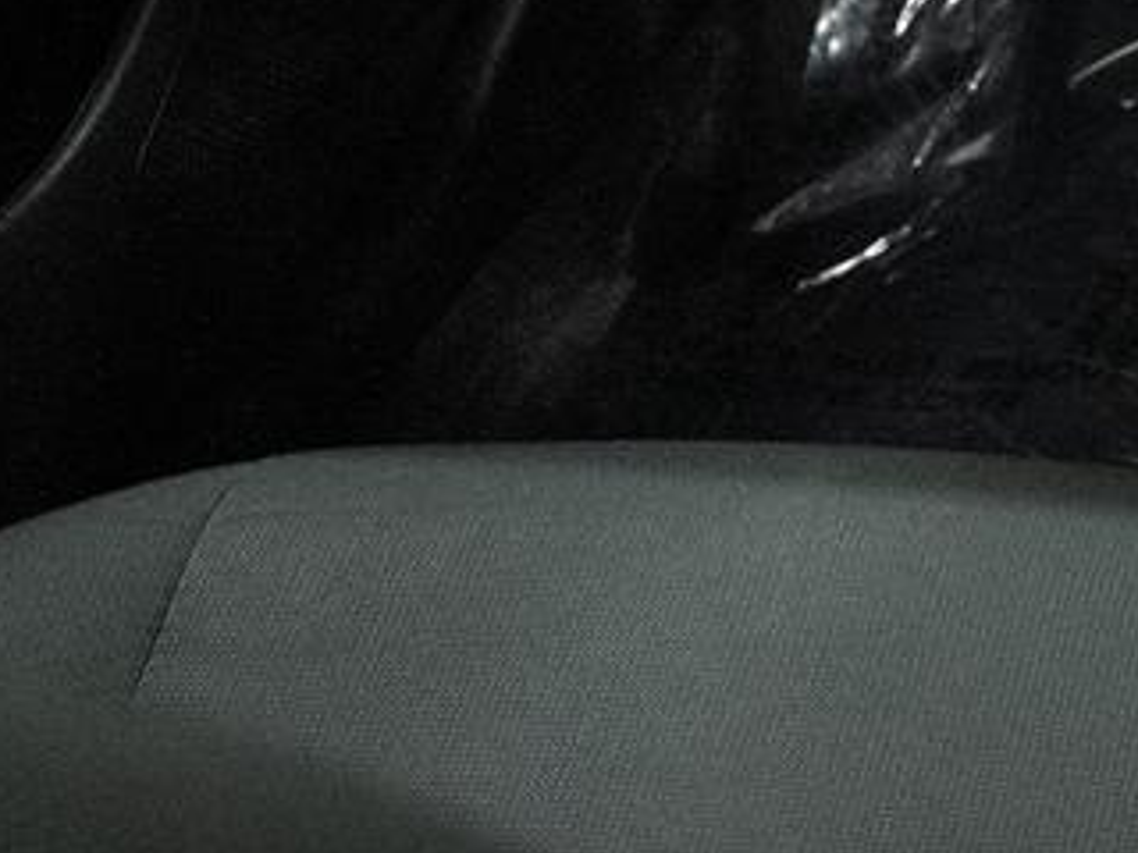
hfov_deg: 15.8
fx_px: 3583
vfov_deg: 12.5
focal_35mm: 109
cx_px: 1945
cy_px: -650
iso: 2500
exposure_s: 1/60
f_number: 4.5
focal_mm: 24
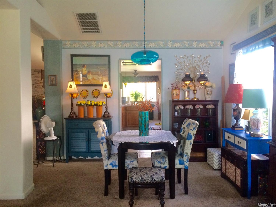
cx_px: 138
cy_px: 104
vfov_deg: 48.2
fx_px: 231
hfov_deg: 61.7
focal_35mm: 29
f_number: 2.2
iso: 200
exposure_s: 1/30
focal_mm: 4.15
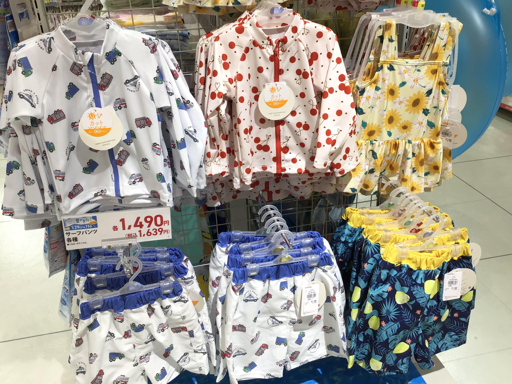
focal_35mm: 31
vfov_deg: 45.4
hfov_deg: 58.4
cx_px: 256
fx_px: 459
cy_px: 192
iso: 25
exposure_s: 1/50
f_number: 2.4
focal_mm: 3.3
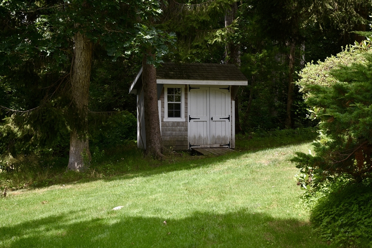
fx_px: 589
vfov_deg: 23.8
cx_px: 186
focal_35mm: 57
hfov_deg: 35.0
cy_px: 124
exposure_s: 1/250
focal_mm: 38
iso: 100
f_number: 4.5
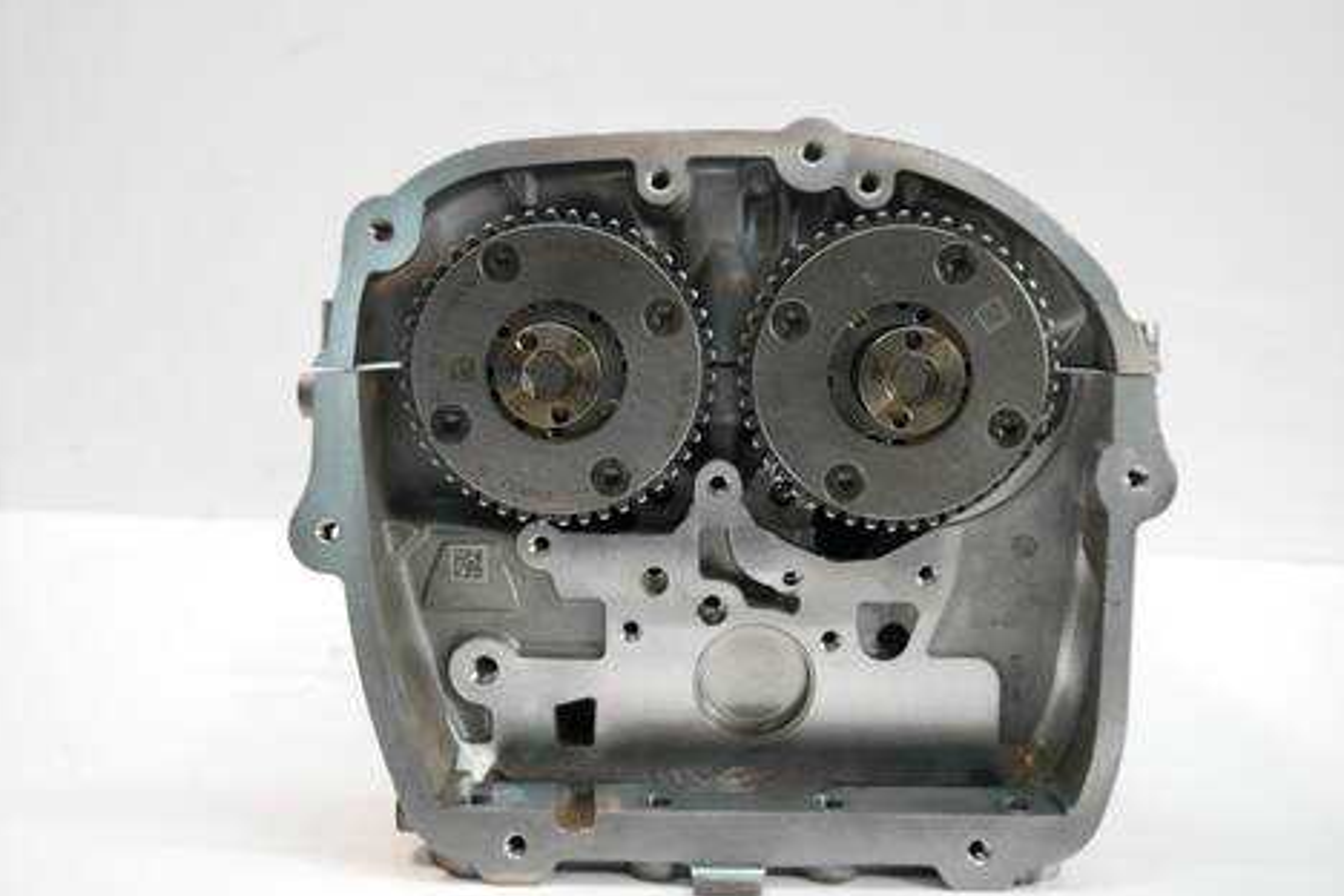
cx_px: 666
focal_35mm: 32
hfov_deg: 58.7
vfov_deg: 41.1
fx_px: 1195
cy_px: 457
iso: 500
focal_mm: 15
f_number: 3.6
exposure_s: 1/60
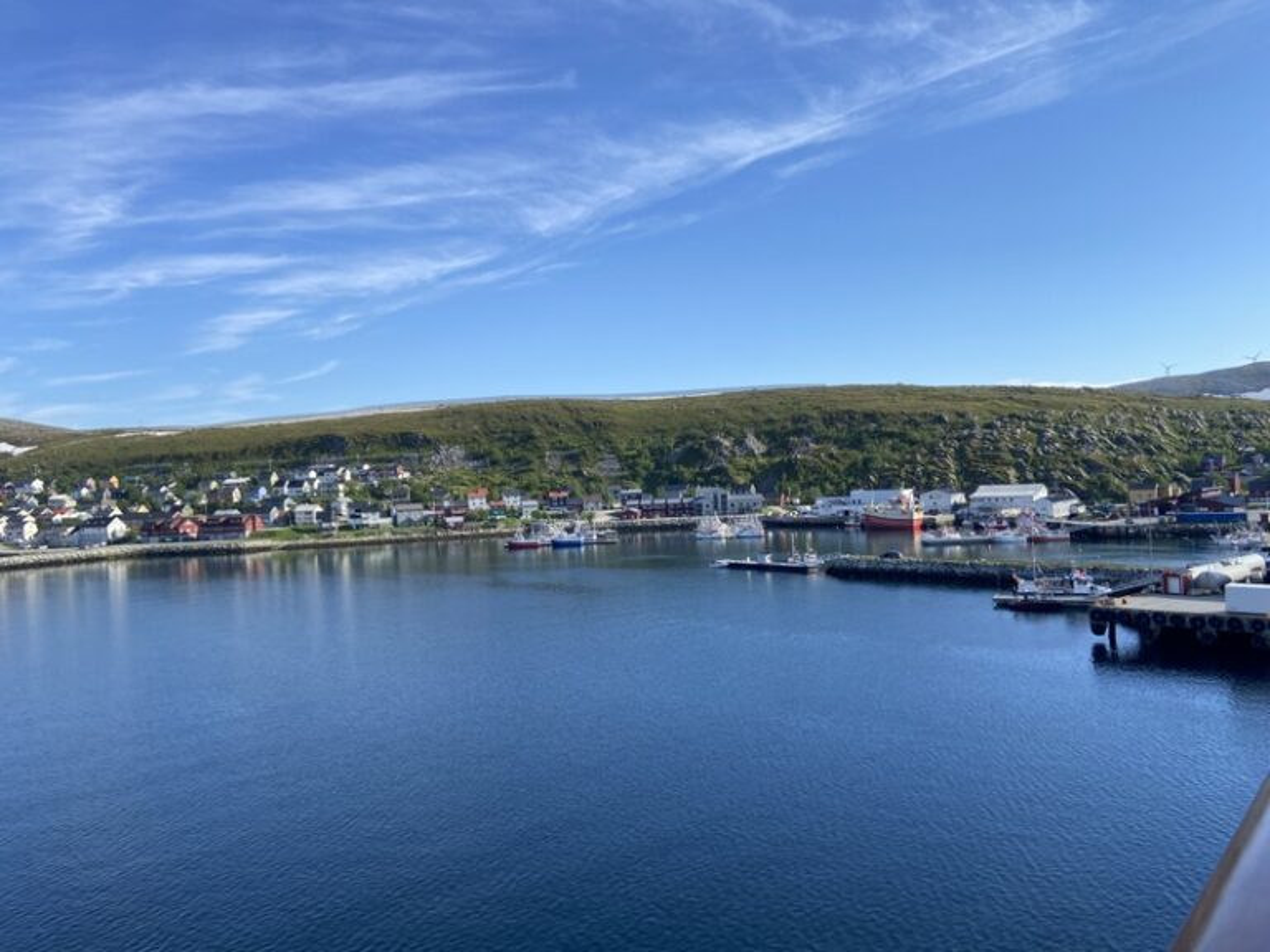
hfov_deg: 67.3
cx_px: 635
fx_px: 954
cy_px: 476
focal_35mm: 26
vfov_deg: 53.1
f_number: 1.8
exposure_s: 1/2358
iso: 32
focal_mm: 4.25
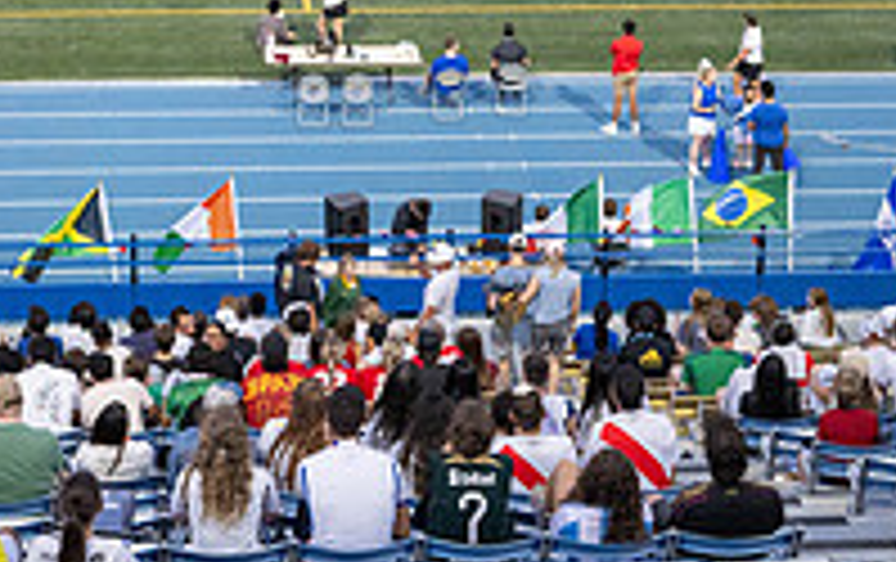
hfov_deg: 23.1
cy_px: -272
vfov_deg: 13.9
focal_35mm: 89
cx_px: 239
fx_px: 2176
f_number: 2.8
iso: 3200
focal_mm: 30
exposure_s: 1/500
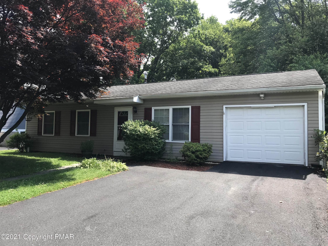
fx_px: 265
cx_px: 164
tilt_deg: +1.3
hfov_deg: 63.4
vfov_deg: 49.7
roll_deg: -0.6
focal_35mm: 28
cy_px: 123
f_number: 1.8
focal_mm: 3.99
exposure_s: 1/529
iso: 20
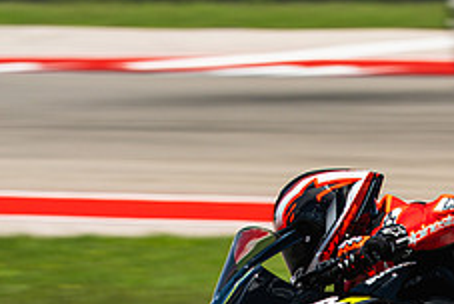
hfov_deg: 1.9
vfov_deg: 1.3
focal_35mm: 1072
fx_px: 13536
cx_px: 558
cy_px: 331
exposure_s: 1/250
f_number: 7.1
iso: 160
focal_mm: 280
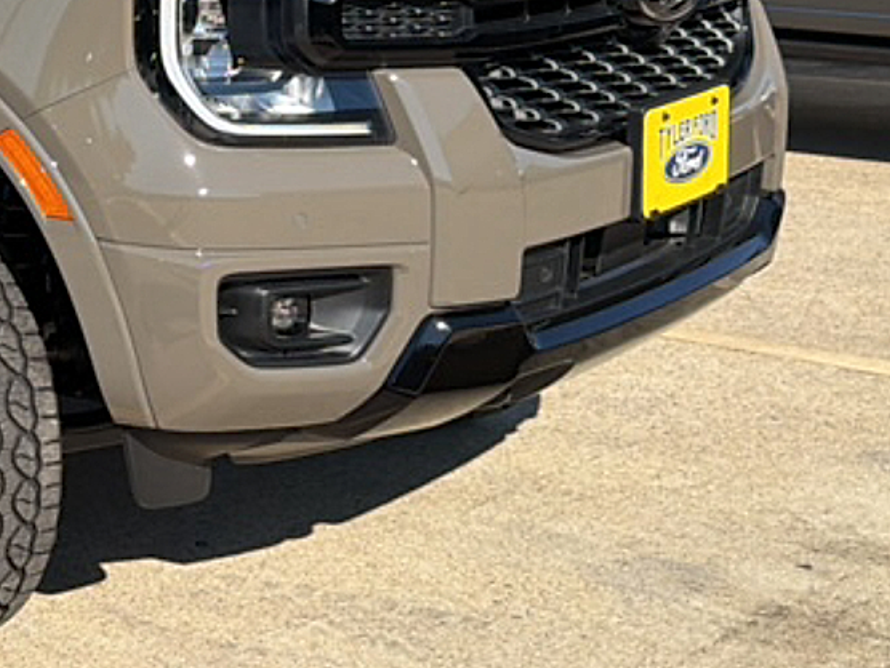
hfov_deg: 23.0
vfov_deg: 19.9
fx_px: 1851
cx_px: -360
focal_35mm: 72
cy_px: 22
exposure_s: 1/4975
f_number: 1.78
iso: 80
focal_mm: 6.76
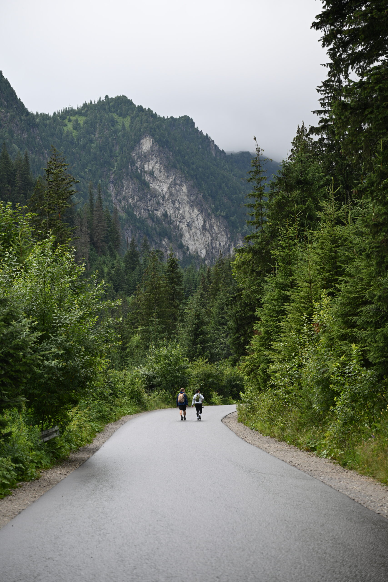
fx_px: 1439
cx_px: 194
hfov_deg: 15.4
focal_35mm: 89
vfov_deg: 22.9
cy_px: 291
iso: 100
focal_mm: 89
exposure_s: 1/200
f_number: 4
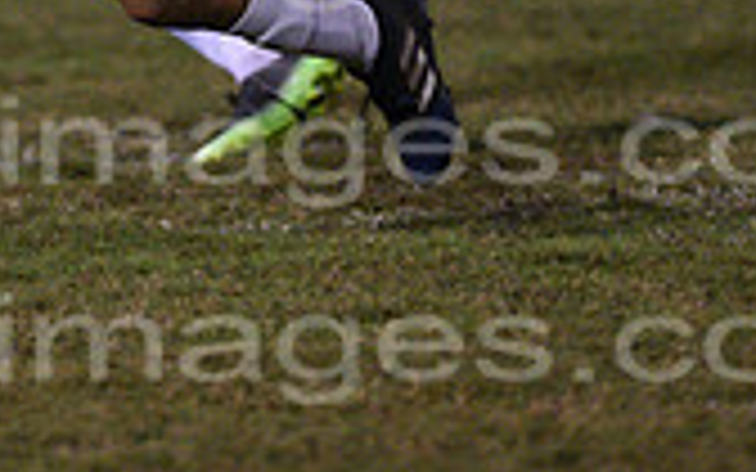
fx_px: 21716
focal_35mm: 1054
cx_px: -81
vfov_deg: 1.2
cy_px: -339
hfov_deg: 2.0
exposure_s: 1/800
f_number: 3.2
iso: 8000
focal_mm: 300
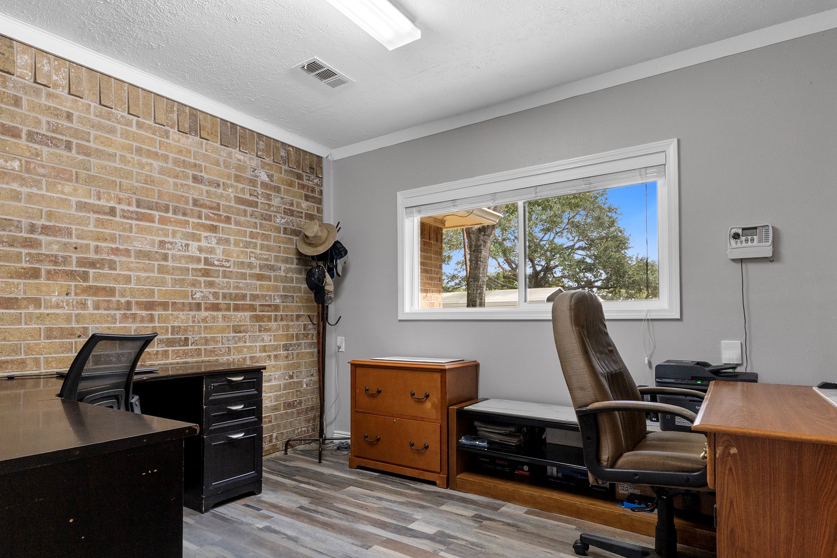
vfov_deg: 61.8
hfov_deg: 83.9
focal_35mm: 20
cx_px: 403
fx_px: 465
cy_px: 309
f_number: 9
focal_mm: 11.7
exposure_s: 1/2.5
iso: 250
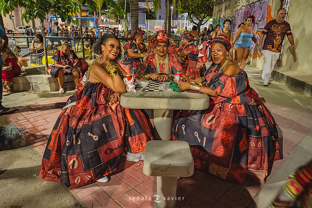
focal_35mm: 24
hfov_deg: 72.6
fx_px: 212
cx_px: 156
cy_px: 104
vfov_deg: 52.2
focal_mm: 24.5
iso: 1250
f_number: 4
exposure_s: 1/60
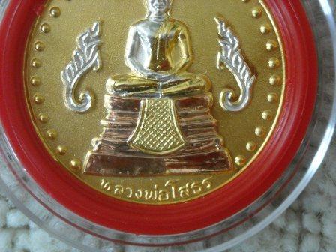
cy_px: 126
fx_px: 1019
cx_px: 168
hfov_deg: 18.7
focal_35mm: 105
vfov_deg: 14.1
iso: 565
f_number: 4.7
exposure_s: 1/8
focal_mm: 17.1
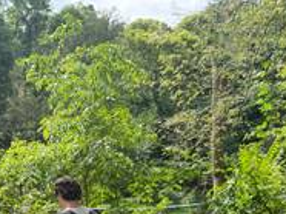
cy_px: 251
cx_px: 58
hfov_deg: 30.5
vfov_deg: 22.0
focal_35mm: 62
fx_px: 512
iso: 80
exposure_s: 1/1091
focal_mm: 6.76
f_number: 1.78
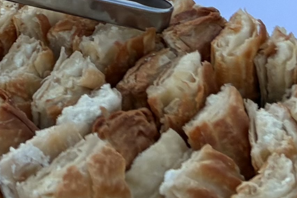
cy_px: -435
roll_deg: +0.3
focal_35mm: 180
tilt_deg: -15.1
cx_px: -273
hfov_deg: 10.6
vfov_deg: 6.8
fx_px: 1485
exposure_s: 1/122
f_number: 1.6
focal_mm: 5.96
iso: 64
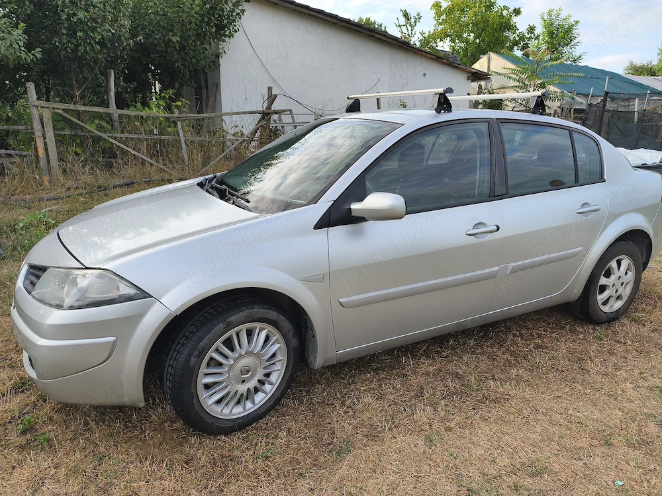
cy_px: 248
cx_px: 331
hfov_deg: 73.9
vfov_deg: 58.9
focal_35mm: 23
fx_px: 440
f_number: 1.65
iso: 50
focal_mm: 6.14
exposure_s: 1/212
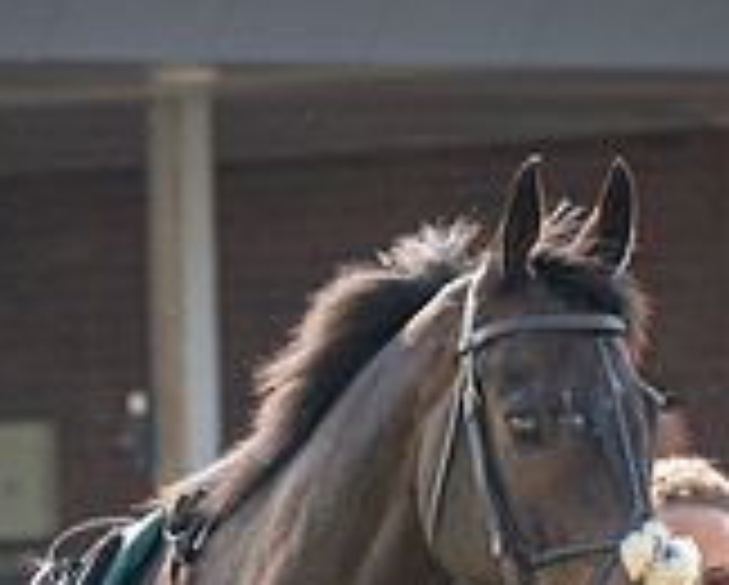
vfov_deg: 2.5
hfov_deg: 3.1
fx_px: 13523
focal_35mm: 626
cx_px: 96
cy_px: 793
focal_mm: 135
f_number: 4
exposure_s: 1/1400
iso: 800
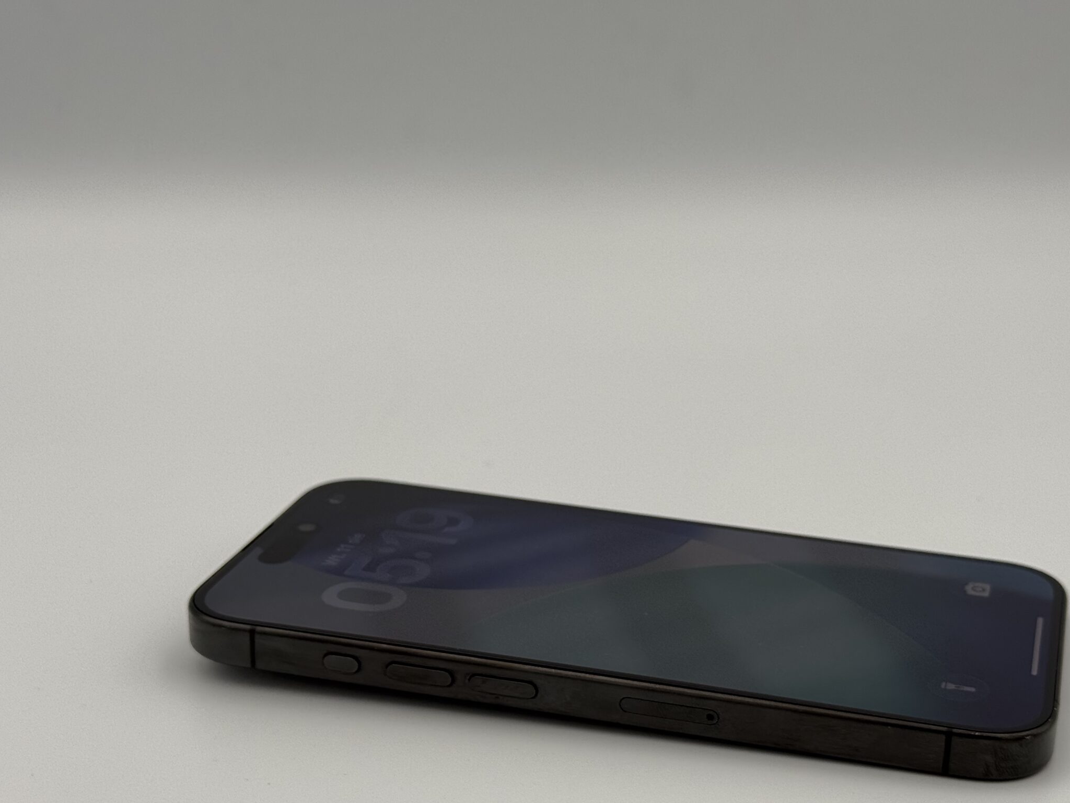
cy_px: 494
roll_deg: -0.5
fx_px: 1855
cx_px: 615
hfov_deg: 32.1
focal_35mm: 60
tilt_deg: -19.8
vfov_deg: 24.4
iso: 64
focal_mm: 6.76
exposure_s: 1/1203
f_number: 1.78
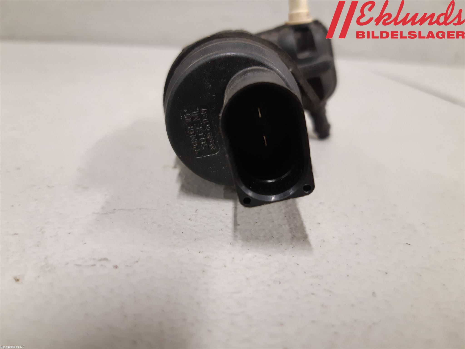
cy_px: 174
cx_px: 232
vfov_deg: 53.1
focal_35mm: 26
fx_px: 349
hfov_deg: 67.3
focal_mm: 3.93
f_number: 1.7
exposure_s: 1/50
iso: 250
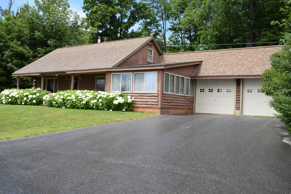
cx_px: 146
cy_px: 97
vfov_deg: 38.4
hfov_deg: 55.1
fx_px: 279
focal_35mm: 34
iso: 100
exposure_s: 1/200
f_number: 8
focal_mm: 23
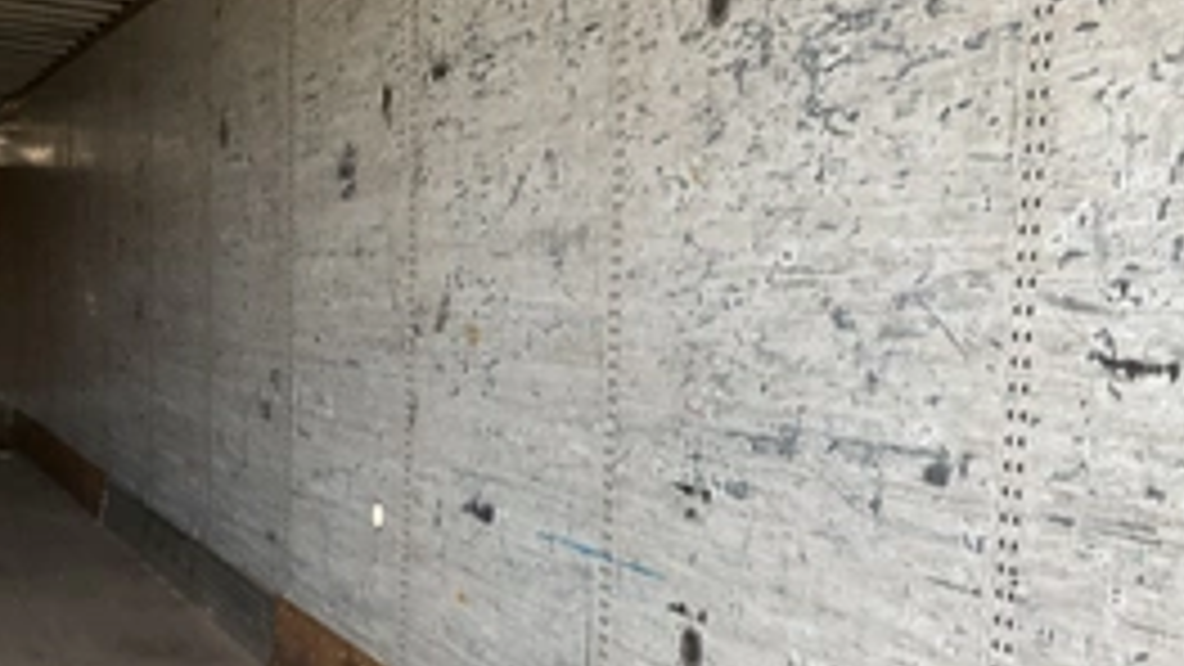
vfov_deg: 24.8
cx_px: 536
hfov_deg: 42.8
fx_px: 1507
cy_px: 446
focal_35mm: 48
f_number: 1.8
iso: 40
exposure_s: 1/122
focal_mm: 3
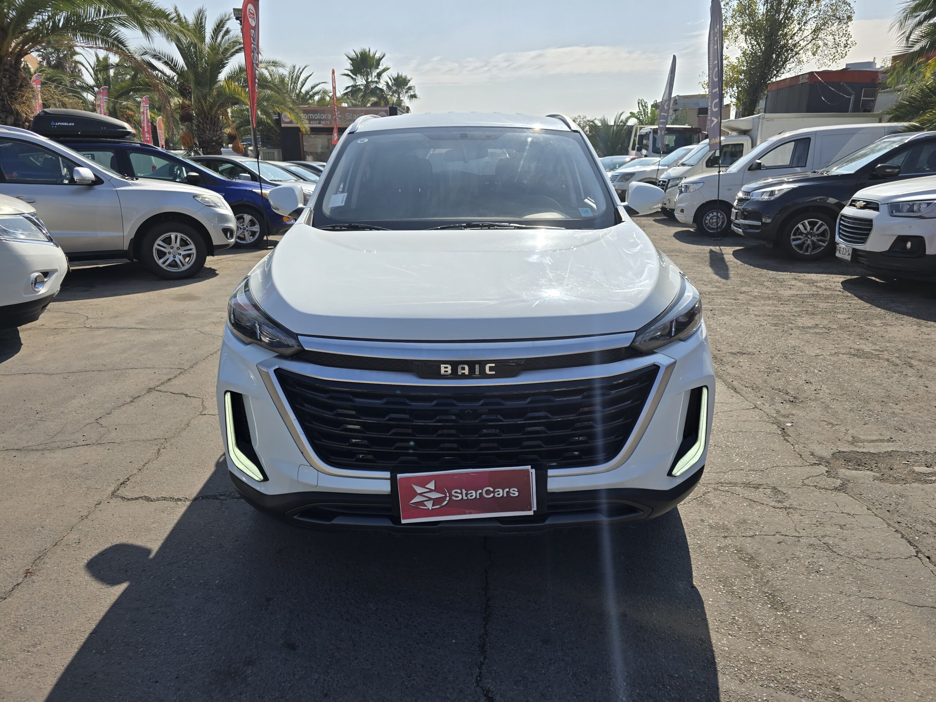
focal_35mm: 23
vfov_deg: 58.9
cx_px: 468
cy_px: 351
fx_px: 622
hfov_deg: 73.9
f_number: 1.7
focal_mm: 6.3
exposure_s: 1/1111
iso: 12
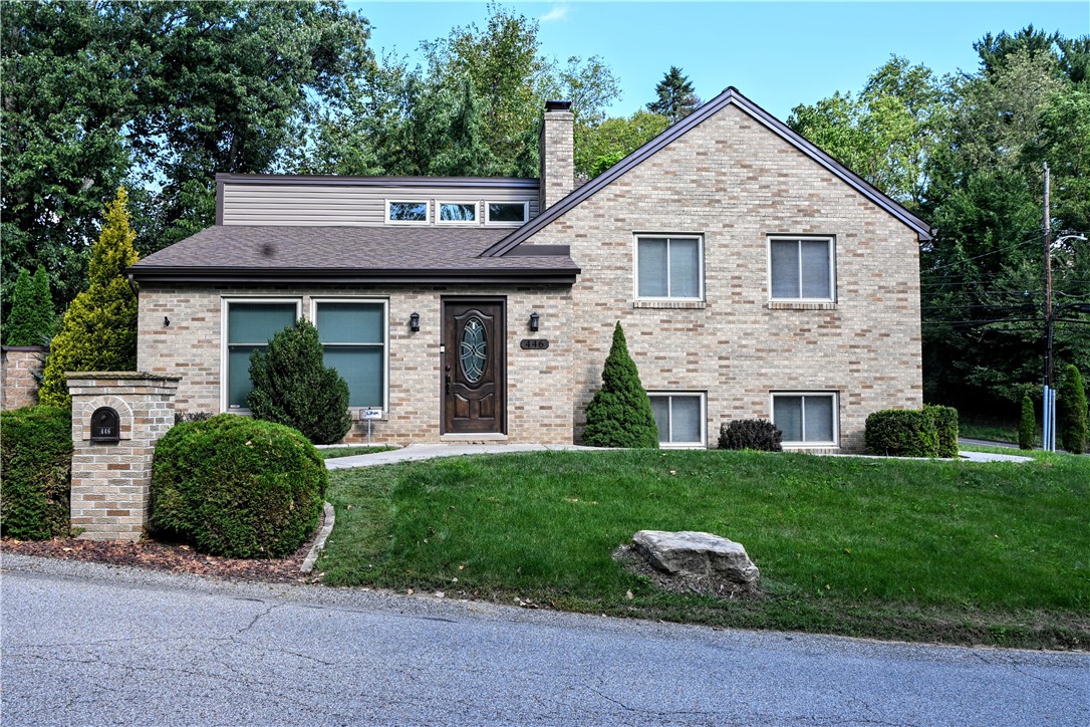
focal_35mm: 31
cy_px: 364
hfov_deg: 60.7
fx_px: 931
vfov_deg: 42.6
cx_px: 545
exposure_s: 1/100
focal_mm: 20.5
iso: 125
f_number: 8
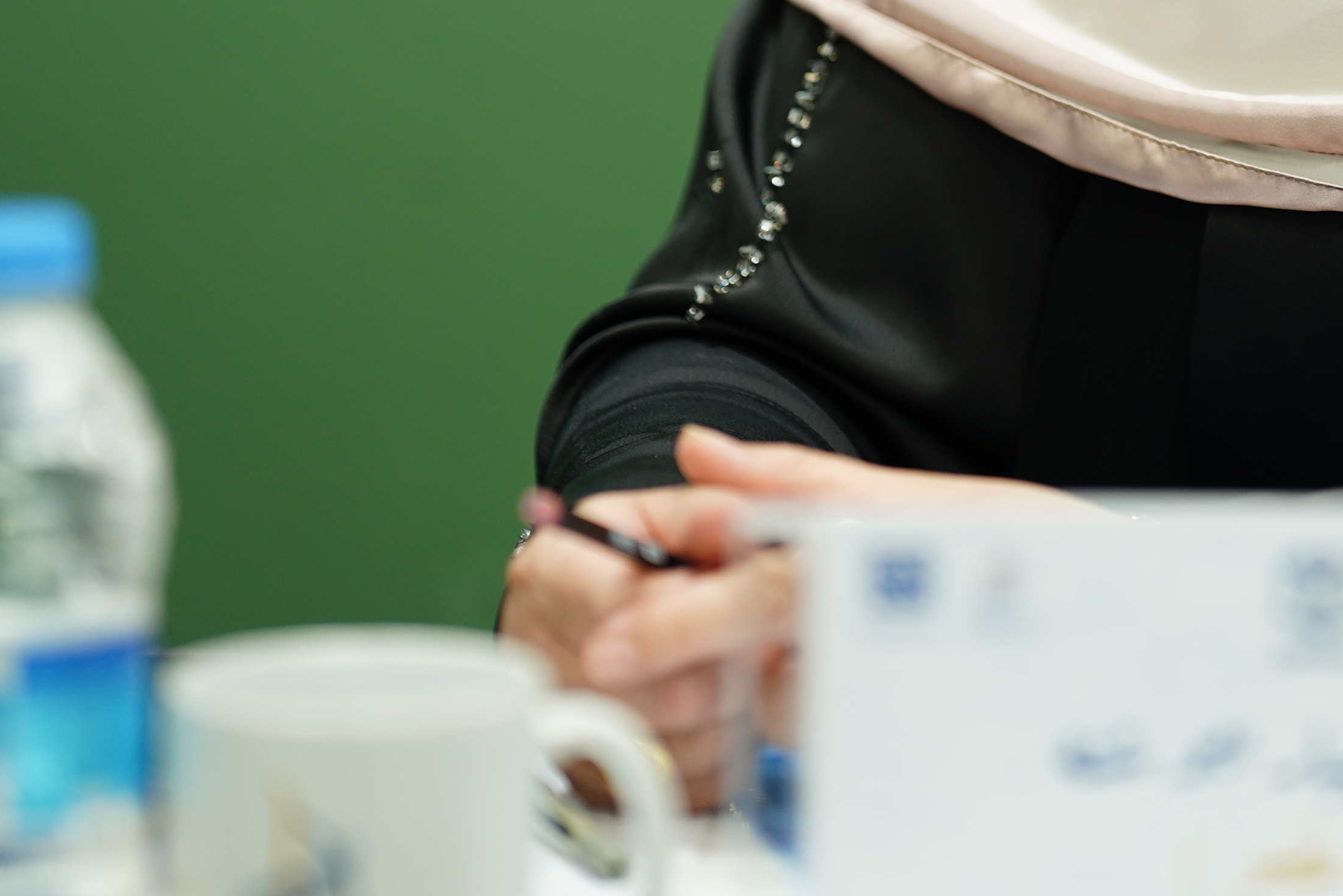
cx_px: 1315
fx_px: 8580
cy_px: -232
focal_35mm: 230
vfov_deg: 5.9
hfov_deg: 8.9
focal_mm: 85
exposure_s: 1/125
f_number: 1.4
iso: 200
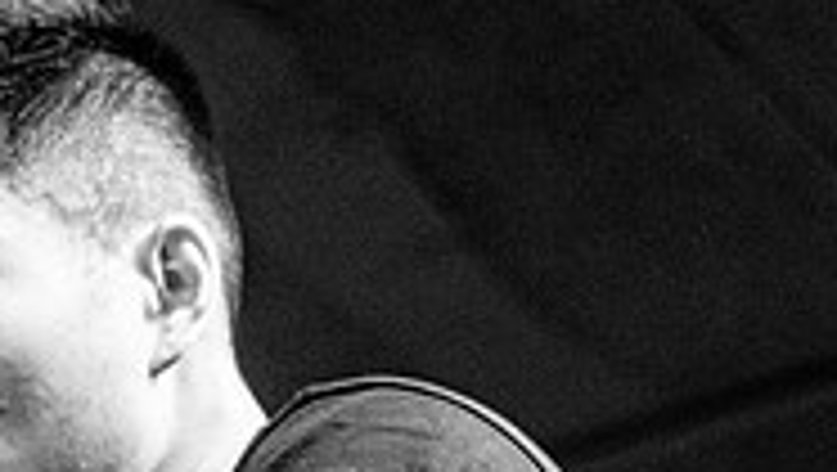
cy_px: 825
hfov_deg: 8.8
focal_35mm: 245
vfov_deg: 4.9
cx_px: 207
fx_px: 5442
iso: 3200
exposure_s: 1/500
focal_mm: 50
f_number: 1.8
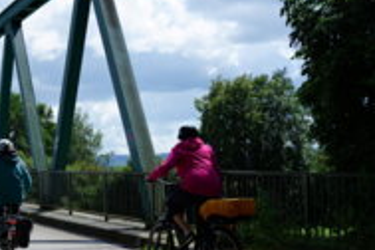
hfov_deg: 25.7
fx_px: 771
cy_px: 172
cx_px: -16
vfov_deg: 18.4
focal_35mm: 74
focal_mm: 35
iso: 100
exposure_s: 1/500
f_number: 6.3
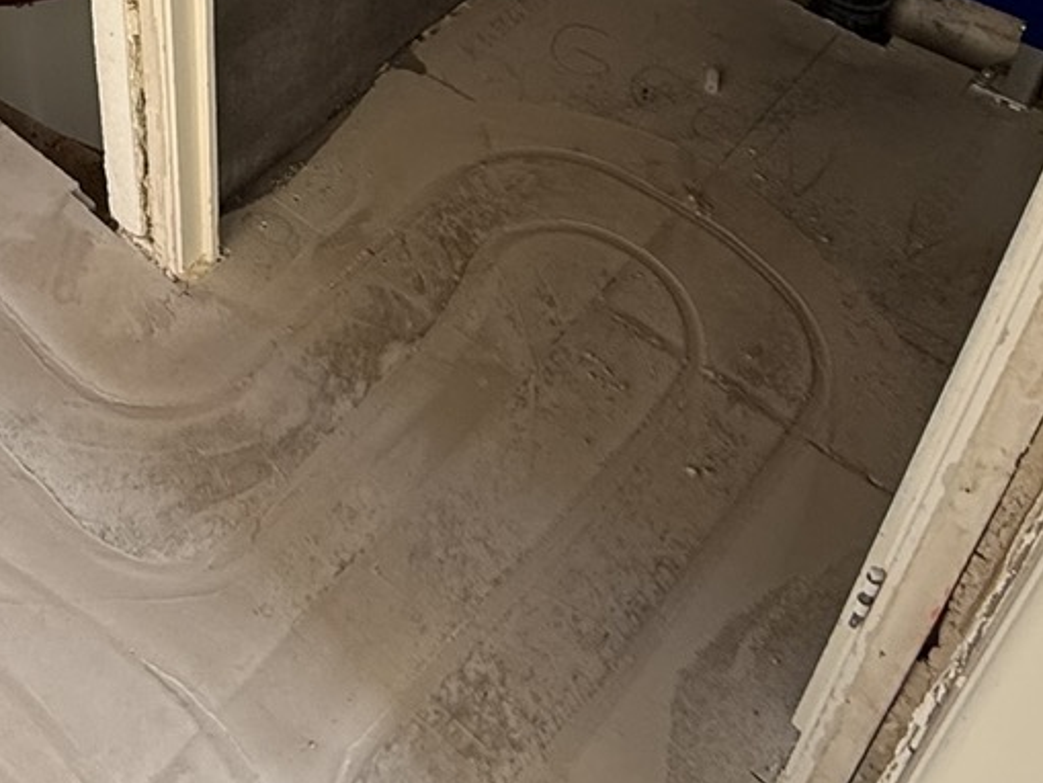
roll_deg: +5.3
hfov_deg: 39.2
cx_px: 64
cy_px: -166
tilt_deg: -32.5
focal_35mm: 44
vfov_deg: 28.4
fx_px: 1326
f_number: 2.2
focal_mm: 2.22
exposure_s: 1/99
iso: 160
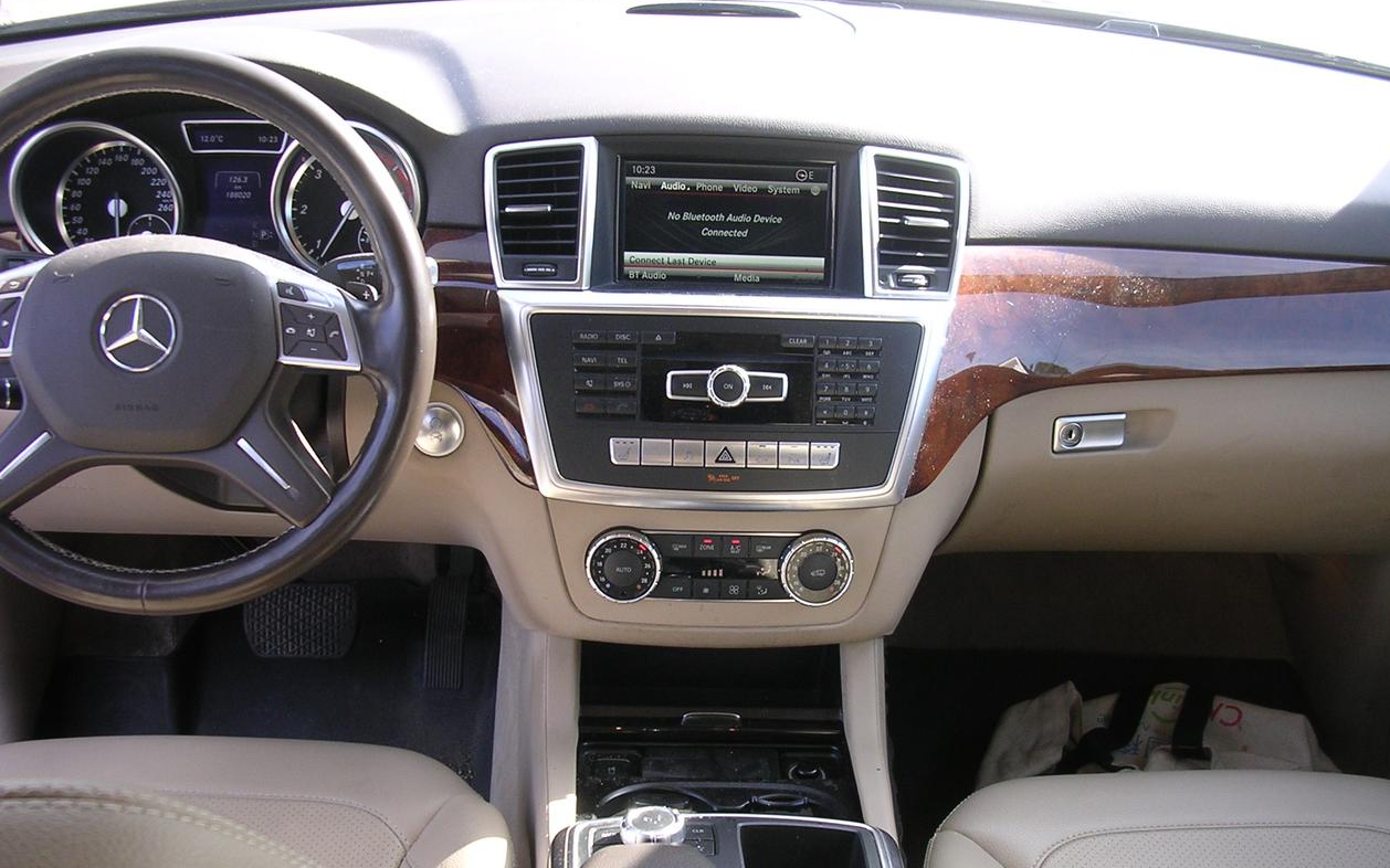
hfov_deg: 48.2
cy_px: 479
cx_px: 689
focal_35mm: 41
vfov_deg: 31.2
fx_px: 1553
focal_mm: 5.8
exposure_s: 1/84.2
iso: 100
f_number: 2.8
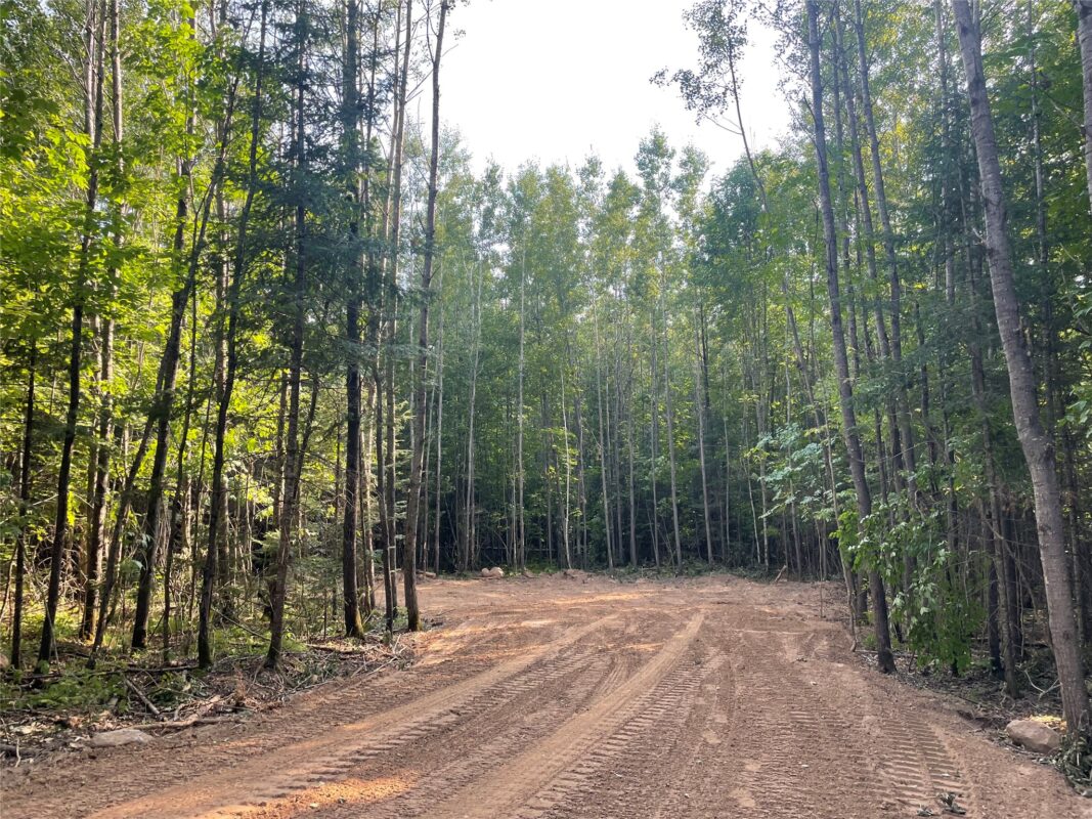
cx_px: 546
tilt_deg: +8.0
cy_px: 410
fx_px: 820
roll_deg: +1.5
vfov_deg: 53.1
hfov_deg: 67.3
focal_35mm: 26
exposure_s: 1/314
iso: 32
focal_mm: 4.2
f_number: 1.6
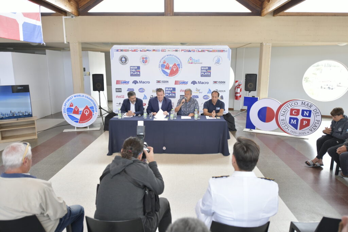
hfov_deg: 73.7
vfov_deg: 53.1
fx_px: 232
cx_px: 174
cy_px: 116
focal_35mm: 24
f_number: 2.8
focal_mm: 24
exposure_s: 1/640
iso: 1250
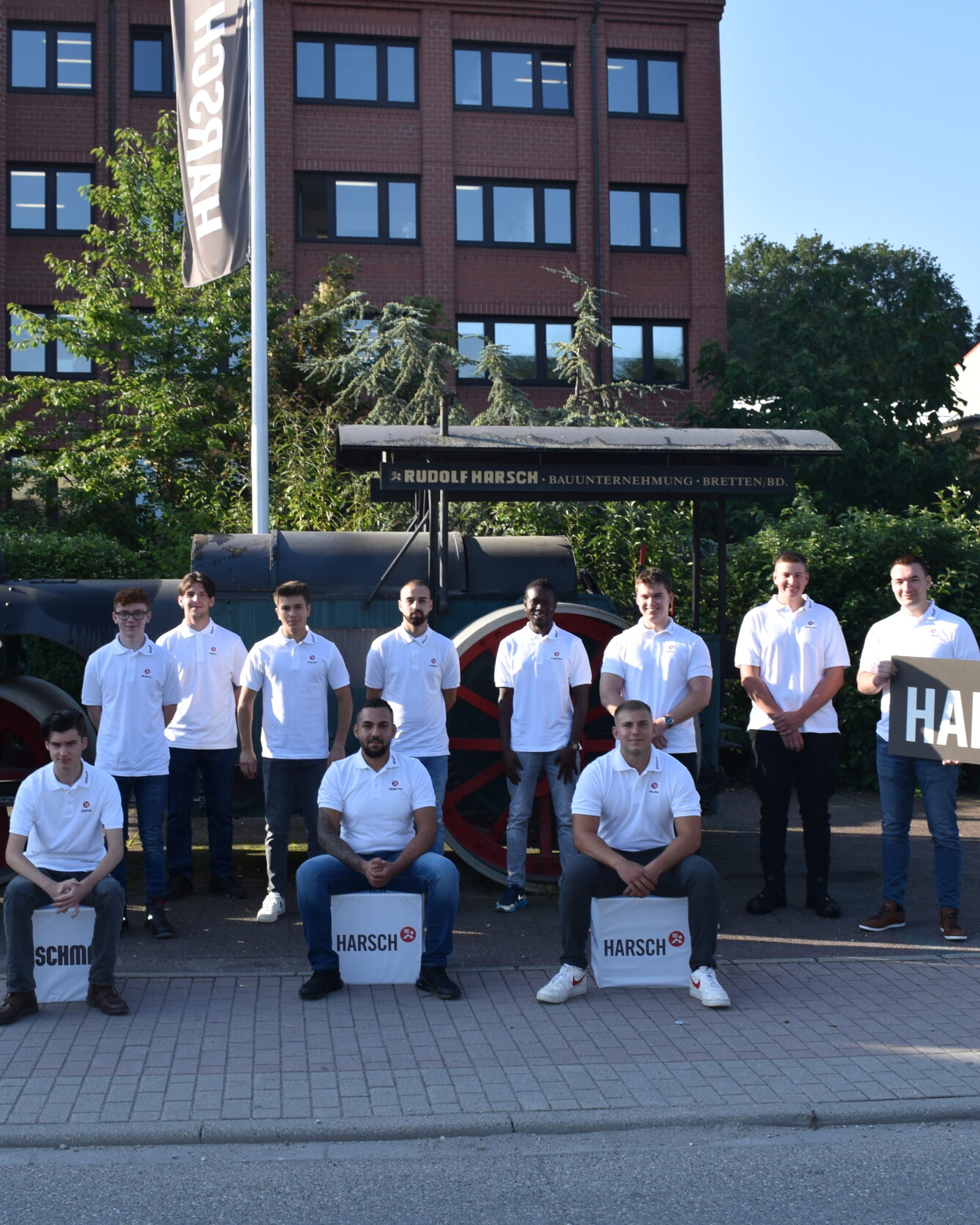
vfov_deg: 42.9
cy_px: 615
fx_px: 1559
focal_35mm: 43
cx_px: 410
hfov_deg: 34.8
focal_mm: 20
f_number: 7.1
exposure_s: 1/200
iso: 100
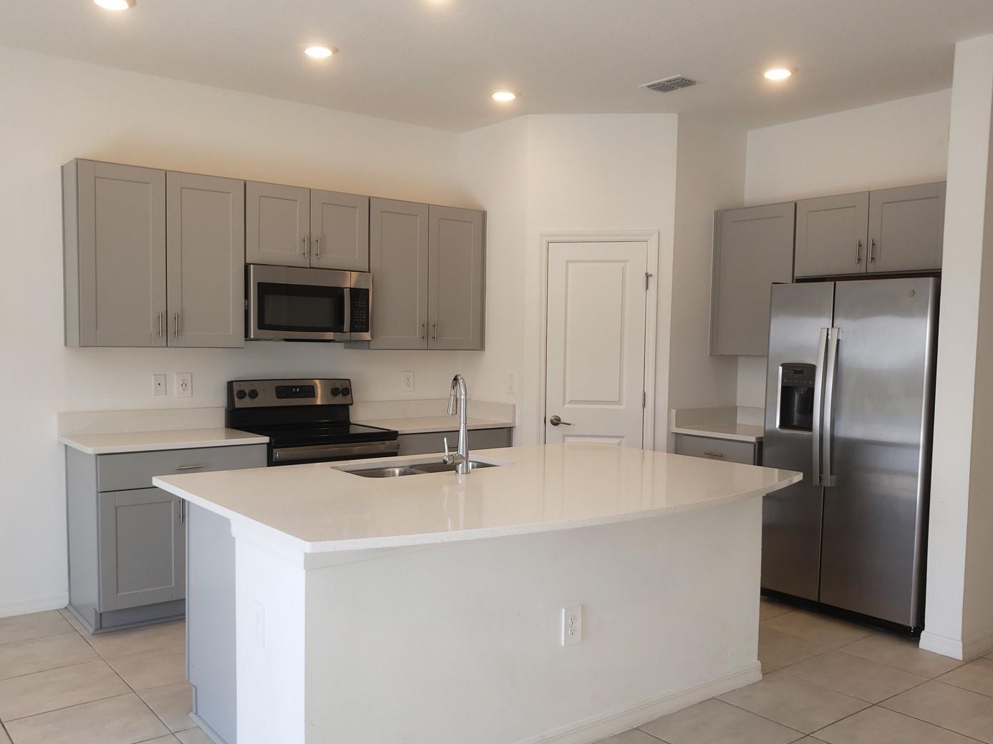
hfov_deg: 60.0
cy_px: 419
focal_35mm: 30
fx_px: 861
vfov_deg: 46.7
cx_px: 509
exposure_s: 1/188
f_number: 1.5
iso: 50
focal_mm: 4.3
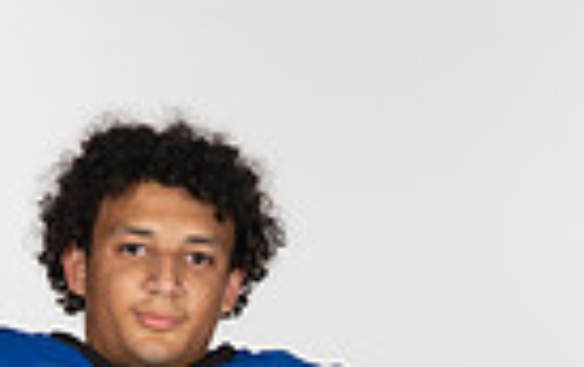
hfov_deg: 8.9
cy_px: 956
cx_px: 102
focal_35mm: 234
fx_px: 3729
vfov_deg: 5.4
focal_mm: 70
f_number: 7.1
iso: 250
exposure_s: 1/400
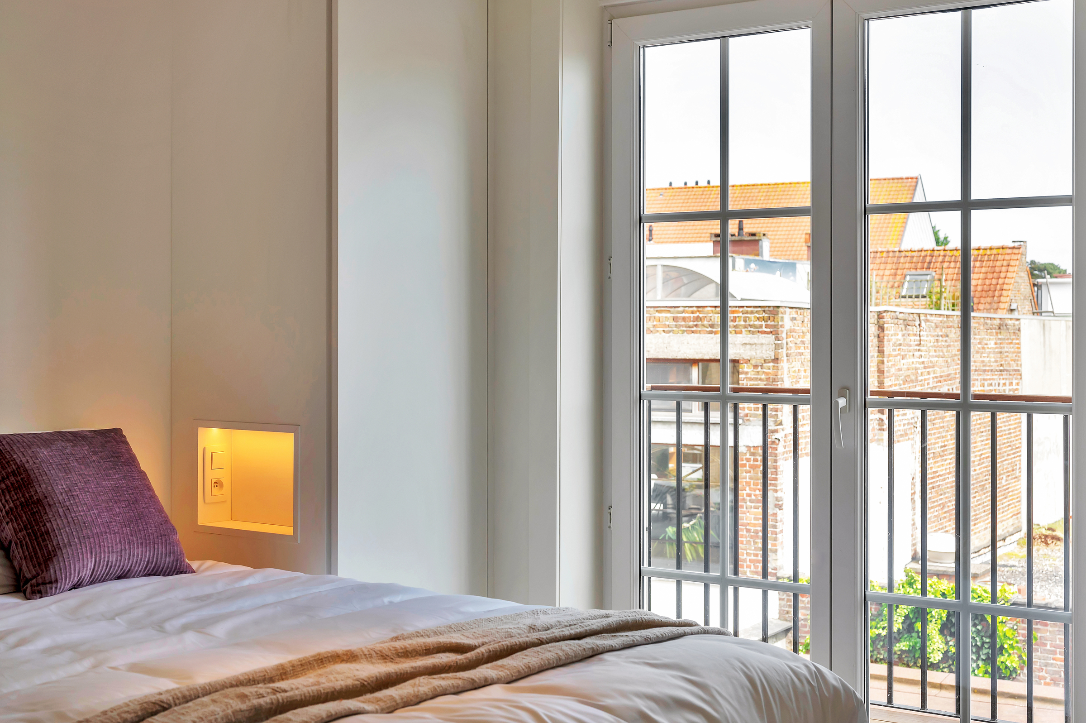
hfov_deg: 39.6
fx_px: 1507
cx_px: 543
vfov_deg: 27.0
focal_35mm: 50
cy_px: 362
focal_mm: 50
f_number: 8
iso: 400
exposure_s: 1/320
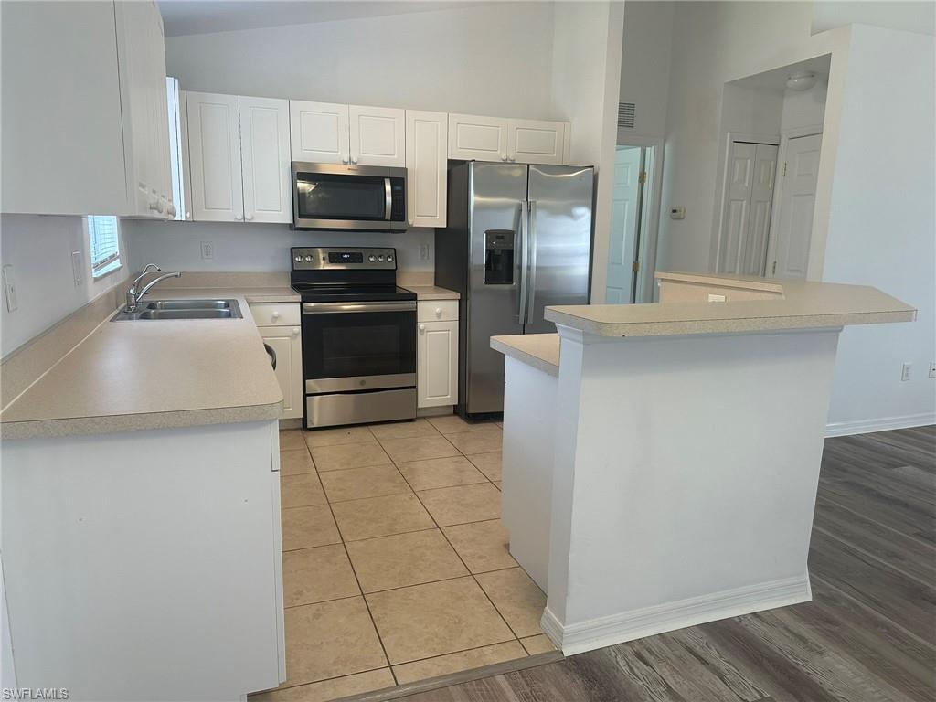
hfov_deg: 71.6
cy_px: 351
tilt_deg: -10.8
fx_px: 649
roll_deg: -1.6
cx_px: 468
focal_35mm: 24
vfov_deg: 56.8
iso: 160
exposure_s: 1/120
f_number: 1.78
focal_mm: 6.86
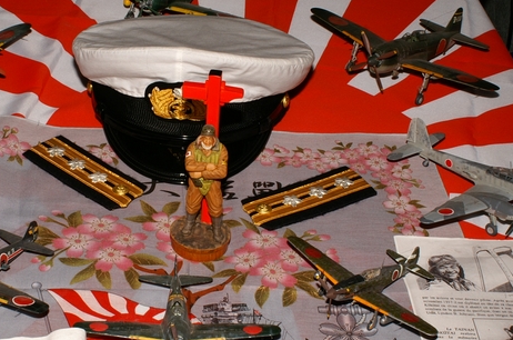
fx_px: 1292
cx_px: 165
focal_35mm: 91
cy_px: 163
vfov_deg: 15.0
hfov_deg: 22.4
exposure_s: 1/60
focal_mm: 35
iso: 100
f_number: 22
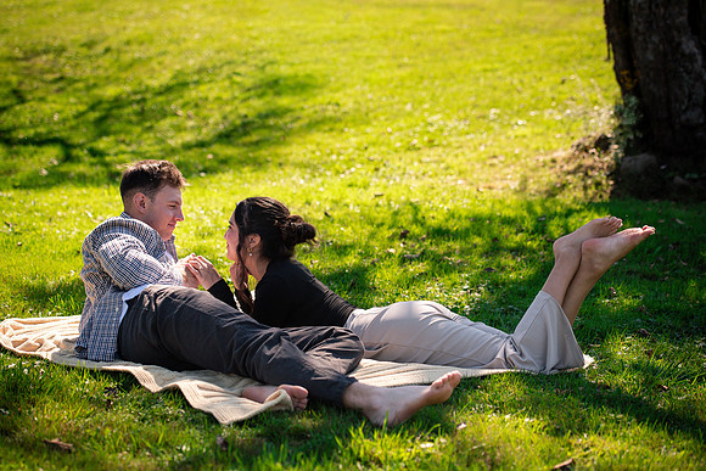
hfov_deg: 28.8
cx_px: 353
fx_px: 1373
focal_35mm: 70
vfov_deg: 19.5
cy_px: 236
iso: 450
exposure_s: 1/4000
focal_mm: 70
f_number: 3.5
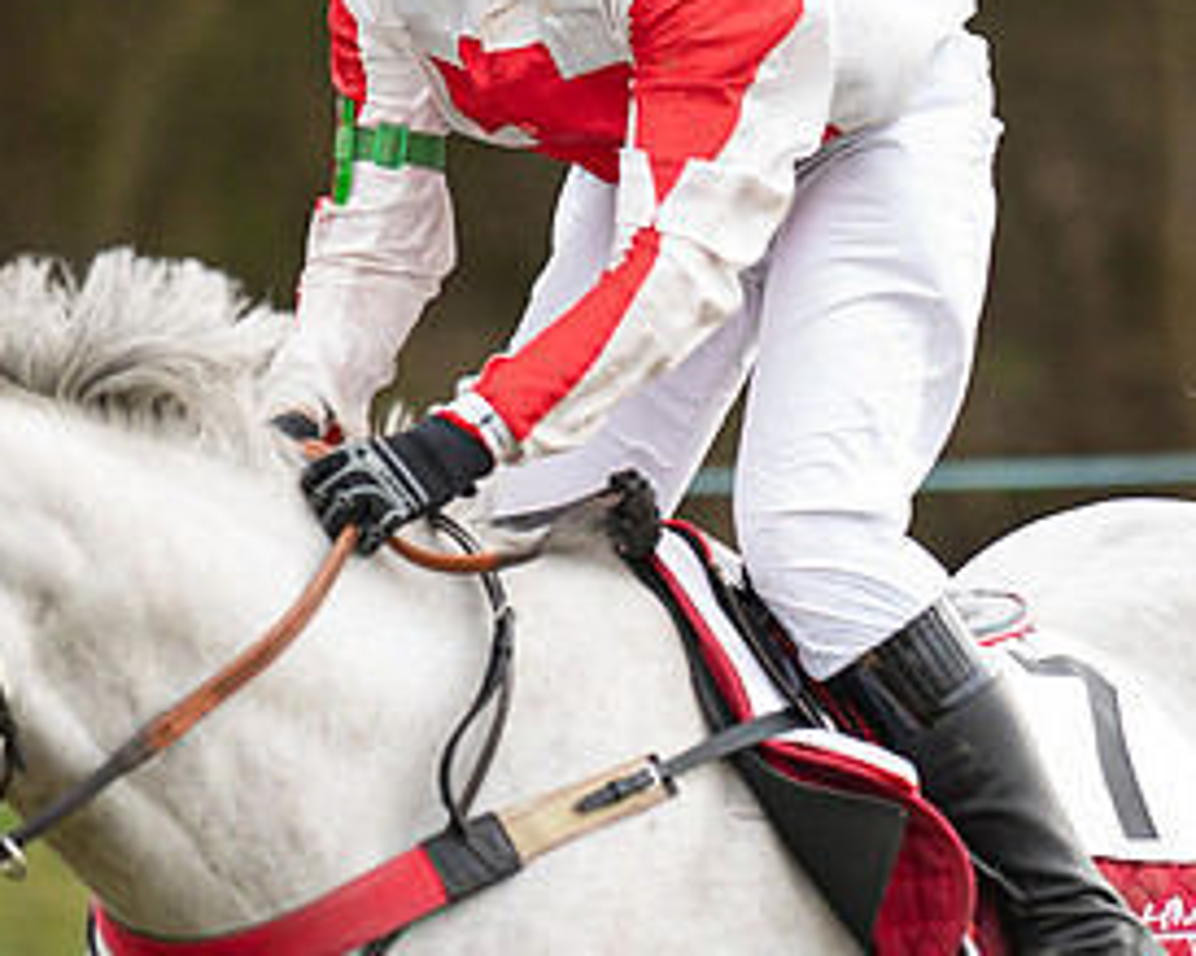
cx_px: 1008
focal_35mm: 578
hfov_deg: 3.3
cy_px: 519
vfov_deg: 2.7
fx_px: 20452
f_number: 1.8
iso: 250
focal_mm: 135
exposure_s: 1/1000
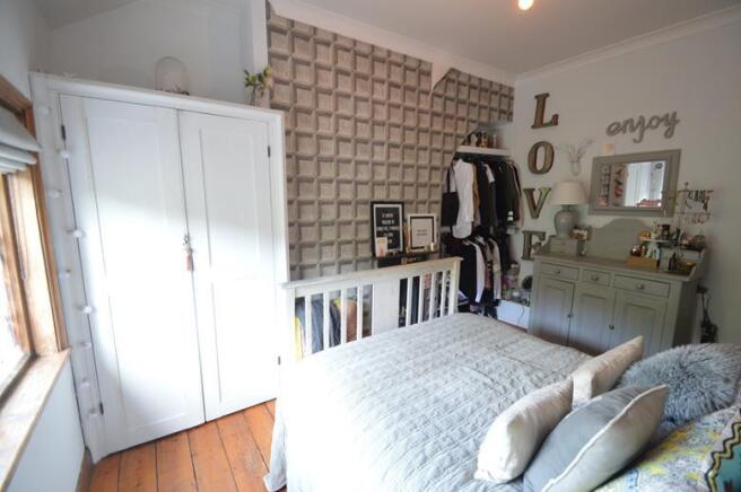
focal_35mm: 15
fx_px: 308
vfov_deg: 77.2
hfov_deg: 100.4
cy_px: 246
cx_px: 370
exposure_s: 1/15
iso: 500
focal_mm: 10
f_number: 3.5
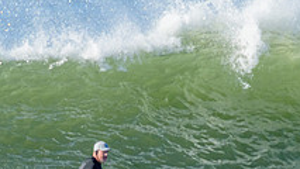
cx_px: 207
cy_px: 218
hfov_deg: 0.9
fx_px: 18645
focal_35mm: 2343
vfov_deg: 0.5
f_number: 11
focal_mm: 800
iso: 2000
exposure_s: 1/2000
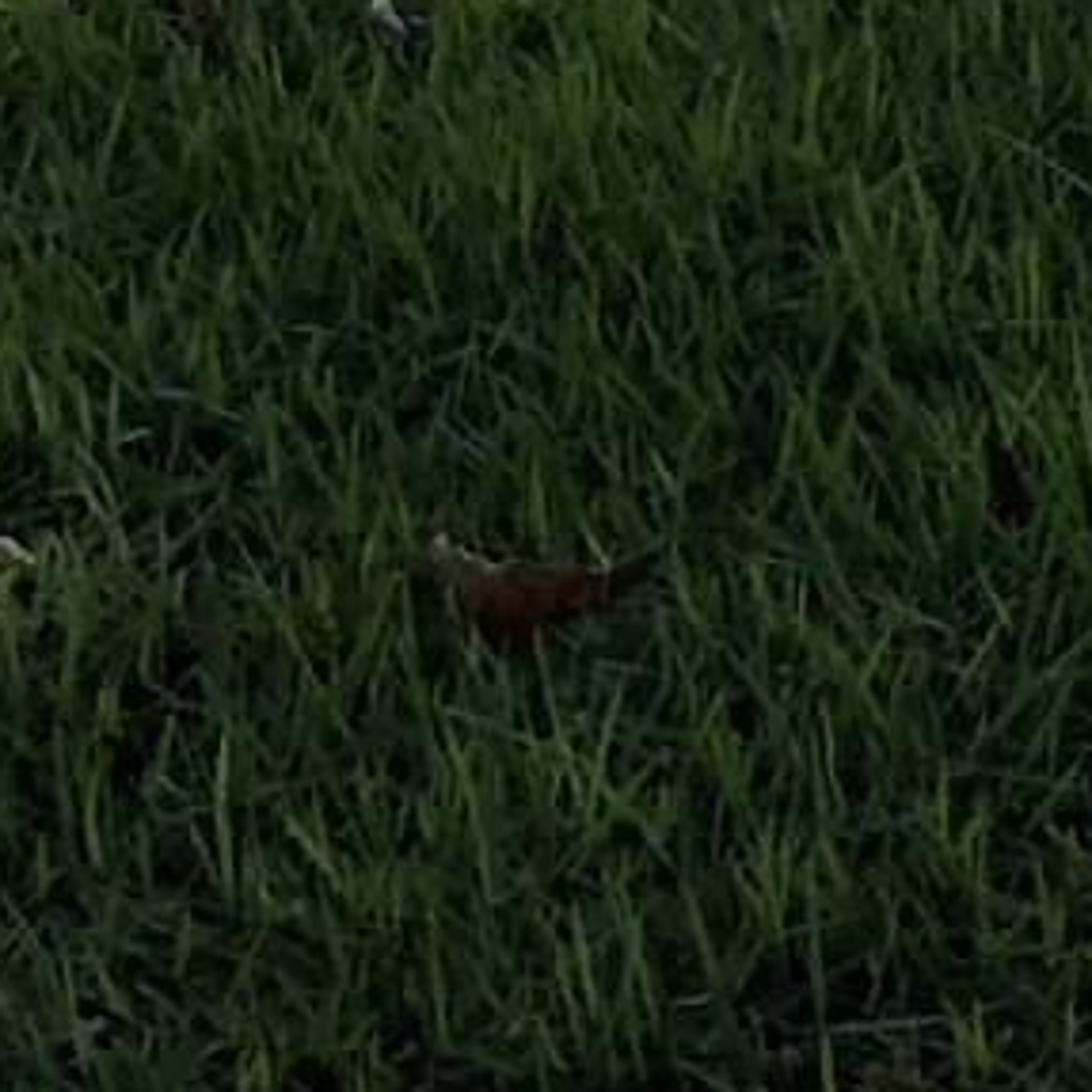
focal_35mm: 259
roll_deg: -0.5
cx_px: 2701
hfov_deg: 6.4
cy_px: -3131
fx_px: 9244
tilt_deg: -6.0
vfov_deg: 5.8
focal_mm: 3.99
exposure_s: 1/1230
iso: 20
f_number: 1.8
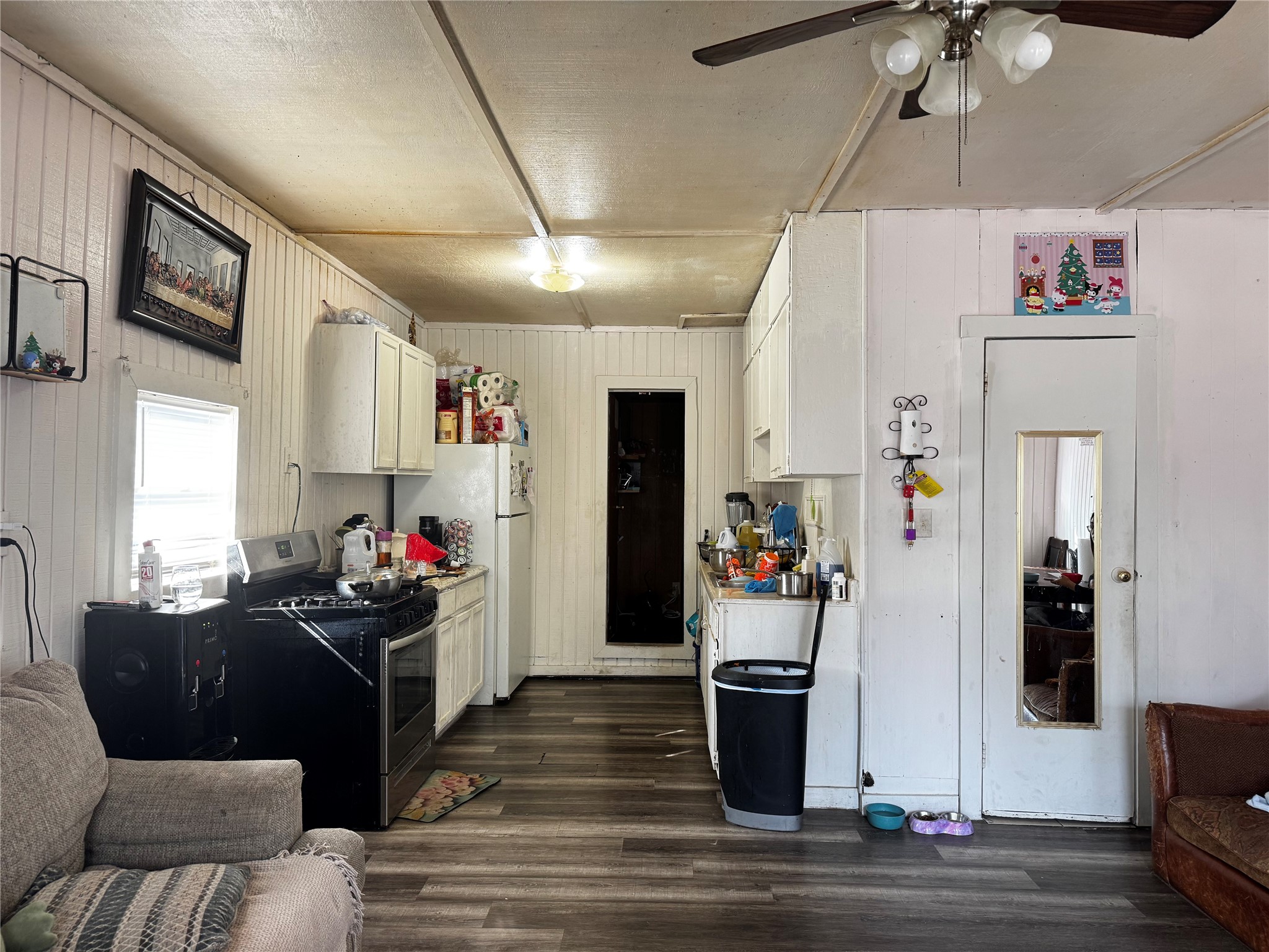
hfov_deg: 71.6
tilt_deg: -0.8
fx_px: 880
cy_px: 476
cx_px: 634
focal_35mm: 24
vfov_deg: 56.8
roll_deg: -0.6
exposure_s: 1/60
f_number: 1.78
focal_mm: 6.76
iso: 125
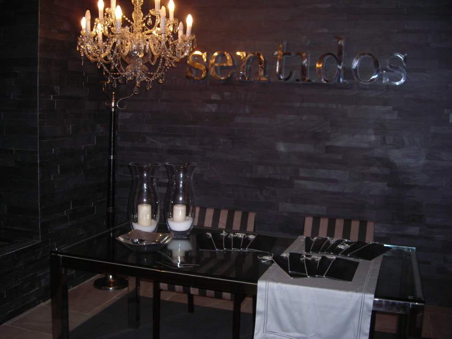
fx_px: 496
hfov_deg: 49.0
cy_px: 170
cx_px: 226
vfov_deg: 37.7
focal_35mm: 38
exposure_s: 1/60.1
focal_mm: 6.3
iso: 158
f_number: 3.2
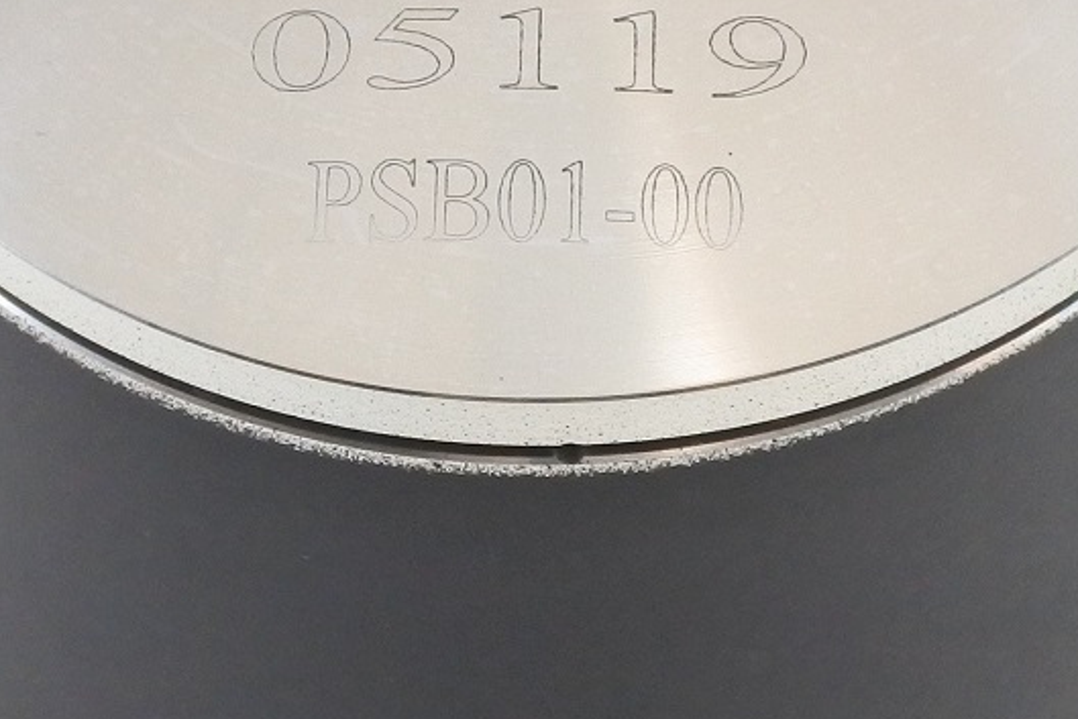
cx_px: 561
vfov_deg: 8.1
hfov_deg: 12.2
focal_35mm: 169
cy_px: 193
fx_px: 5062
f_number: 4.5
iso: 640
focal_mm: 17.2
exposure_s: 1/125
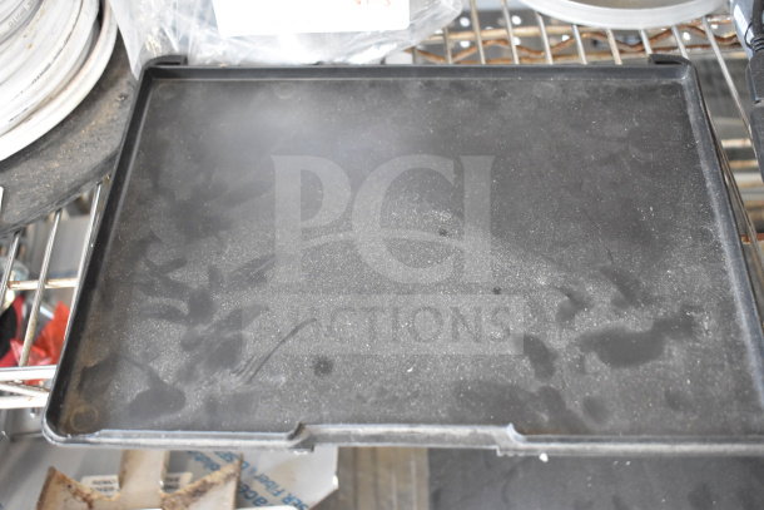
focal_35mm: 40
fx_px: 860
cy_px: 255
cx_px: 382
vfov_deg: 33.0
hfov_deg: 47.9
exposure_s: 1/80
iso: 6400
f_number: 4.5
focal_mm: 27
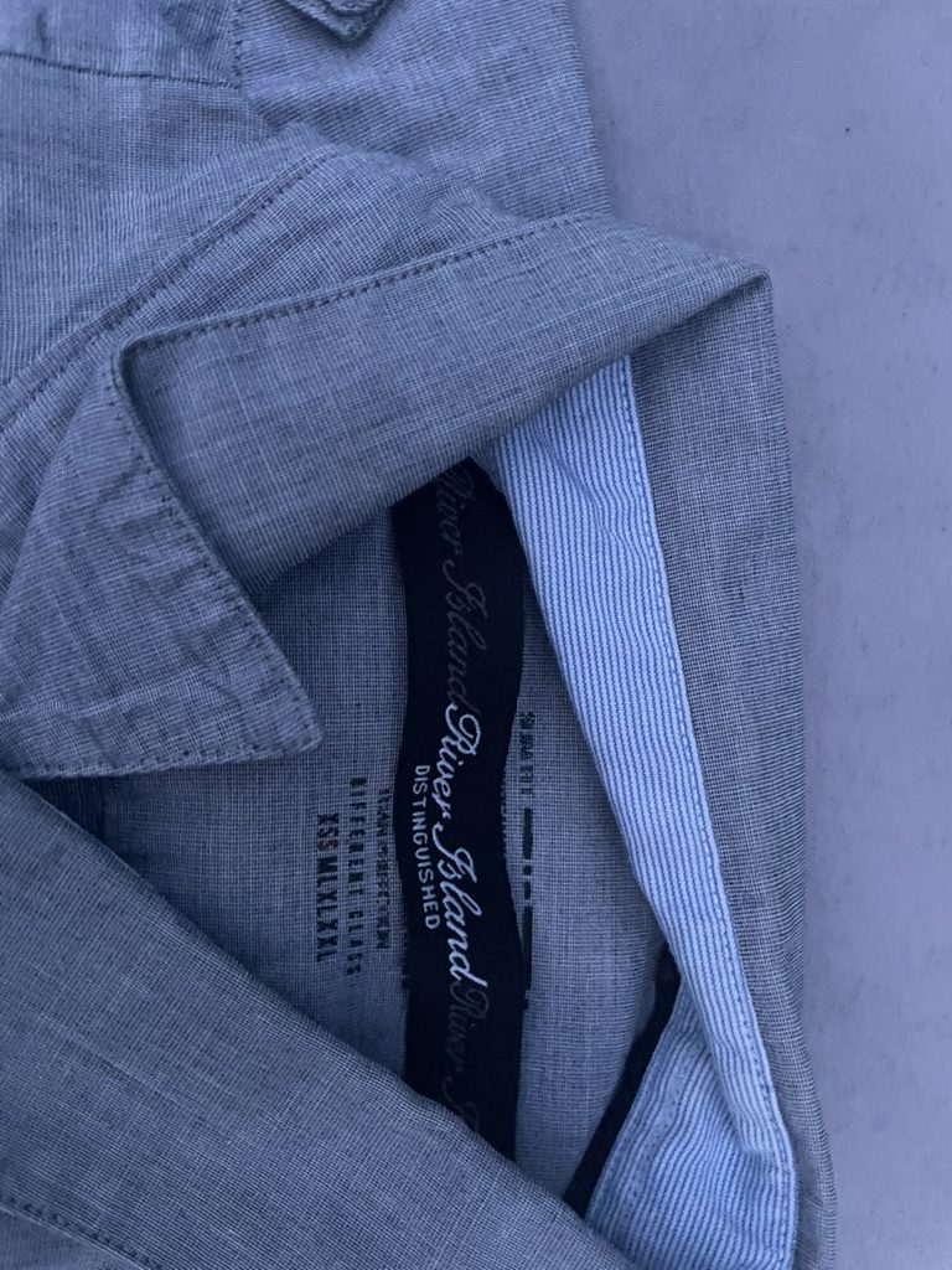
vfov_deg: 67.3
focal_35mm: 26
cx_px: 476
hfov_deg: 53.1
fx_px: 953
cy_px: 635
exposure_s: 1/30
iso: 800
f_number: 1.6
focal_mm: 4.2
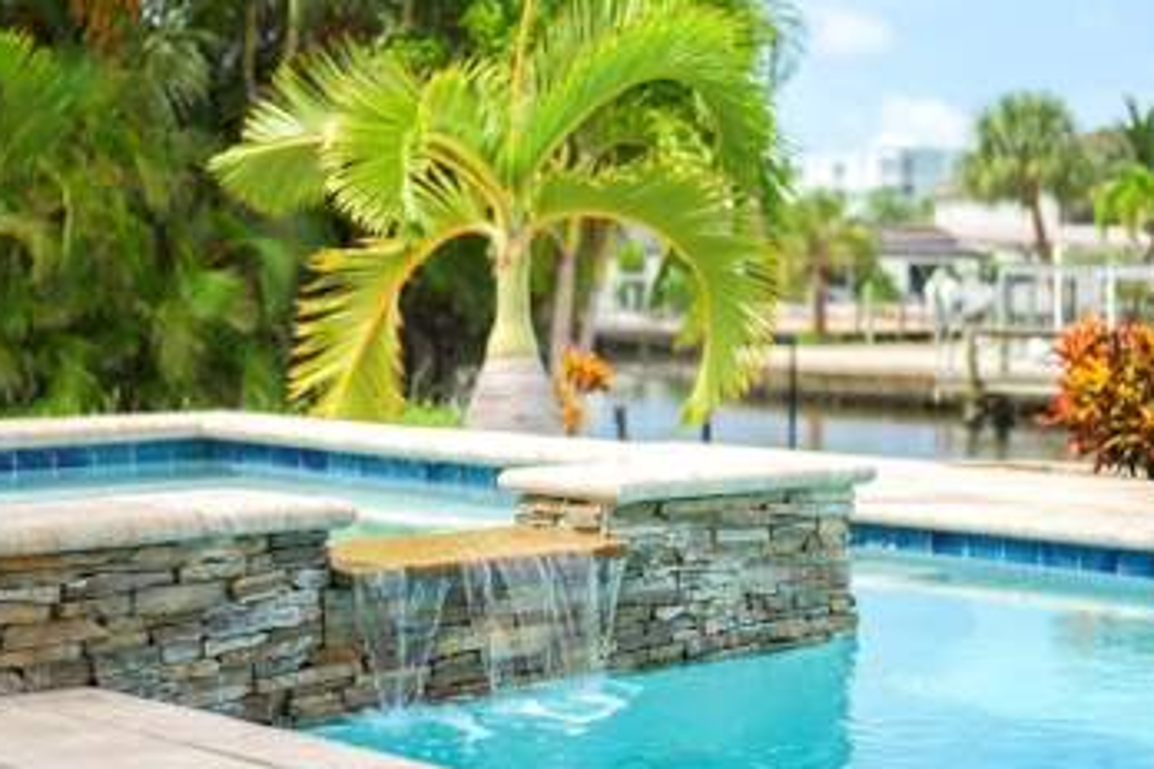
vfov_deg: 19.7
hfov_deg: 29.2
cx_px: 511
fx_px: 2212
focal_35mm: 69
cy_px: 398
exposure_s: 1/2500
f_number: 1.8
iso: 100
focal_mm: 50
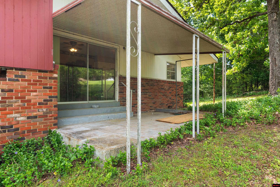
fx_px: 164
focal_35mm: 21
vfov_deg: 59.1
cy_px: 94
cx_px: 140
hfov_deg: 80.8
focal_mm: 14.1
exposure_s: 1/60
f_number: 9
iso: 200
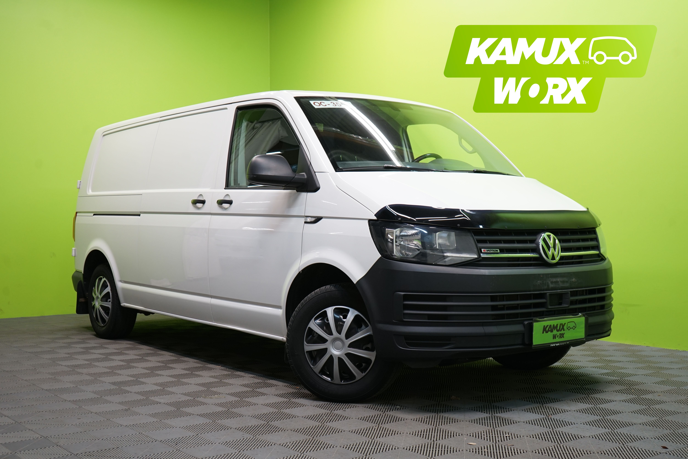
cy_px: 230
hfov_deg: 45.4
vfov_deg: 31.2
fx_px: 822
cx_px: 344
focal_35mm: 43
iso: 640
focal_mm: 43
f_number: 5.6
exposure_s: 1/50
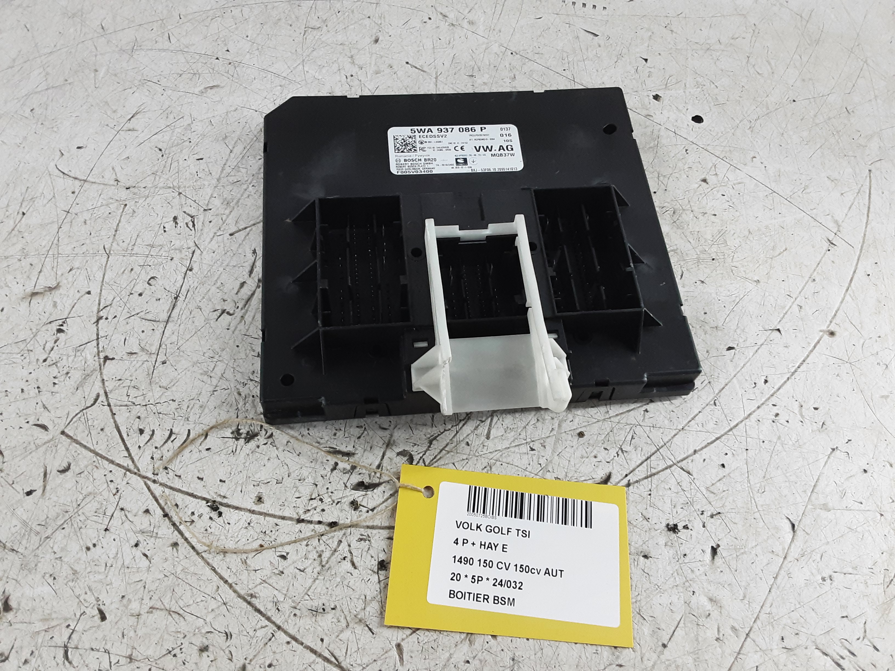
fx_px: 698
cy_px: 336
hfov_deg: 65.3
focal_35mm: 27
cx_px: 448
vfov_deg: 51.4
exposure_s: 1/50
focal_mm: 2.91
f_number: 1.9
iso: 160
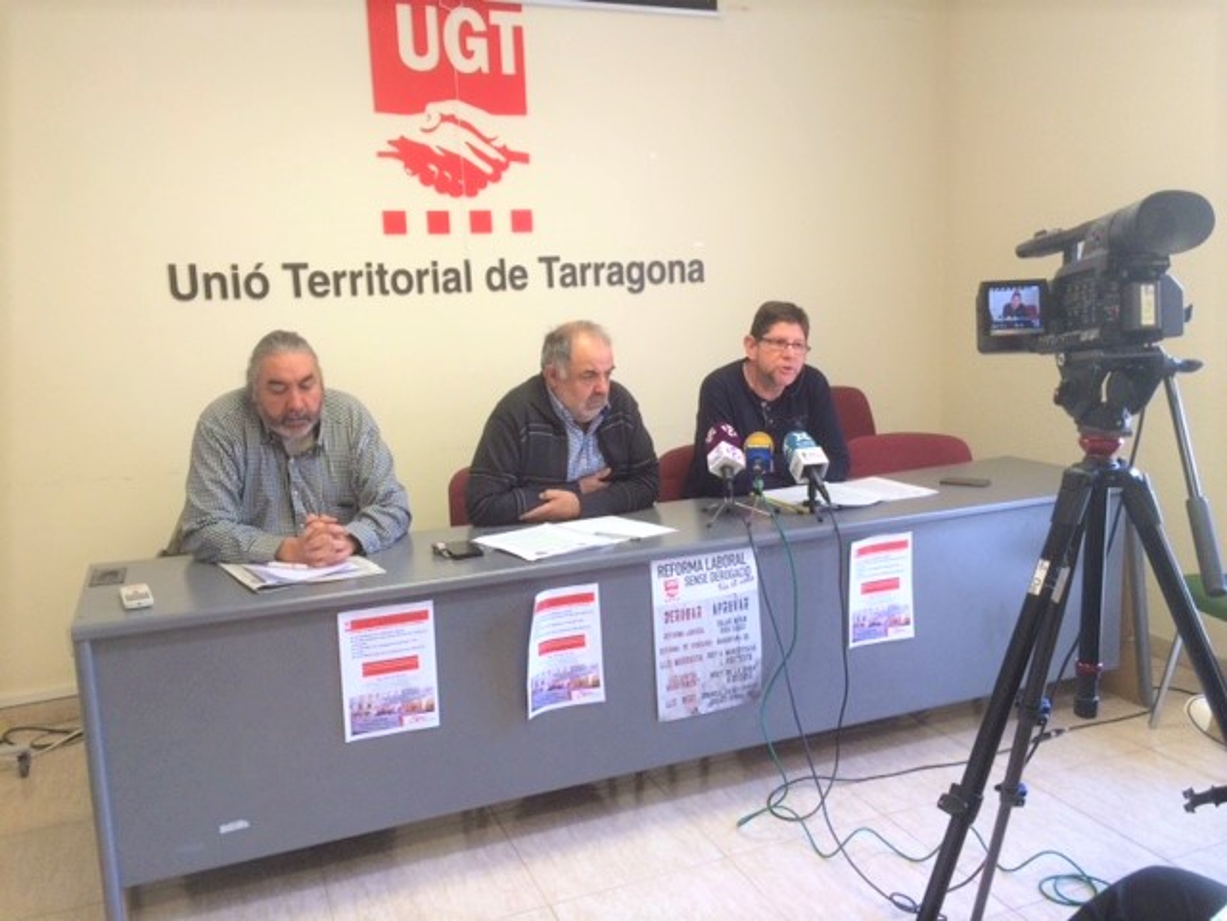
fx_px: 1028
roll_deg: +1.8
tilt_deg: -11.3
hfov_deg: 61.7
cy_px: 460
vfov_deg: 48.2
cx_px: 614
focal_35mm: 29
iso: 64
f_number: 2.2
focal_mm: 4.15
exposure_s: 1/33
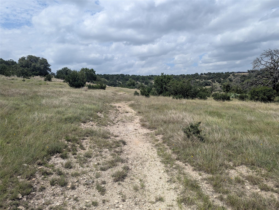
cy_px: 105
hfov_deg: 71.5
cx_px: 140
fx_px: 194
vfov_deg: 56.9
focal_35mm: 24
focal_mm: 6.81
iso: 47
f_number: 1.85
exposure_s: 1/2833
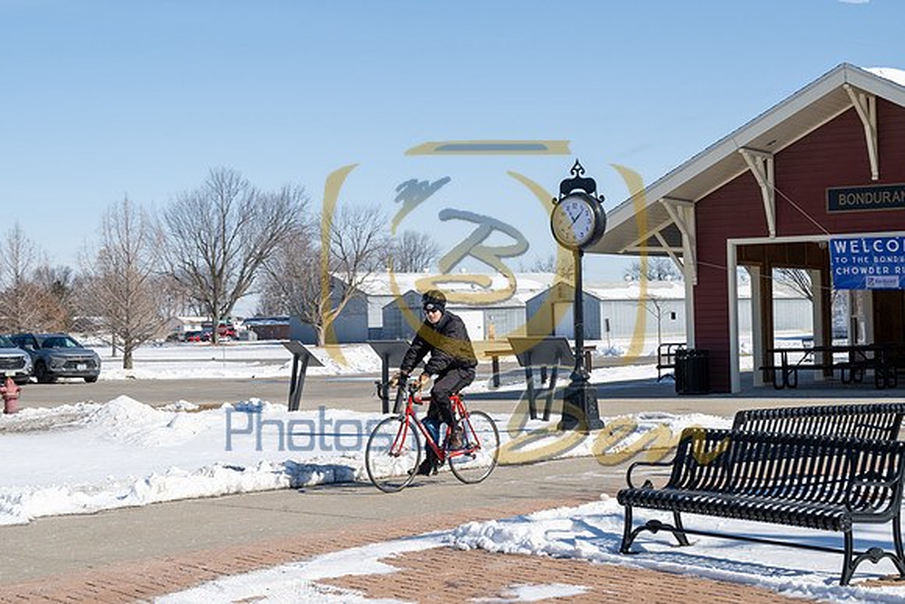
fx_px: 1760
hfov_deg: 28.8
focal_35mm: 70
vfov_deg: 19.5
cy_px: 302
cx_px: 452
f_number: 10
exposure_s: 1/500
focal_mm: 70
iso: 250
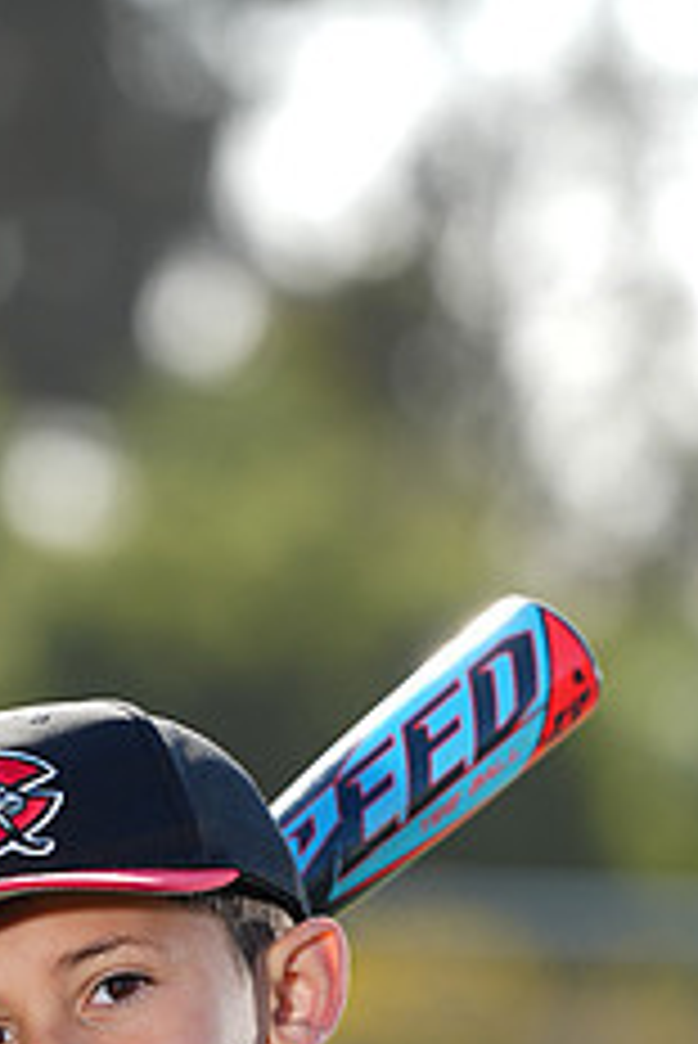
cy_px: 1296
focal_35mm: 485
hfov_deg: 2.8
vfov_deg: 4.2
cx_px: 52
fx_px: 14083
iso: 64
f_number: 4.5
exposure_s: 1/250
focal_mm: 194
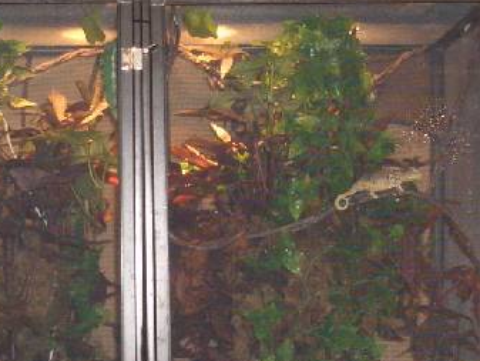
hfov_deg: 19.2
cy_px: 331
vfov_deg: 14.4
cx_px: 140
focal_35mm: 102
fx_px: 1415
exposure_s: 1/40
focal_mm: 5.7
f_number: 4.3
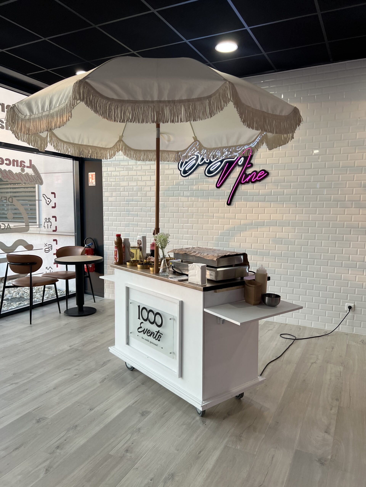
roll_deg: +0.3
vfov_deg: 67.3
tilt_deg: -5.1
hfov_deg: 53.1
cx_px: 183
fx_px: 367
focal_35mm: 26
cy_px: 244
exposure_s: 1/121
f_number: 1.5
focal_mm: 5.7
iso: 50
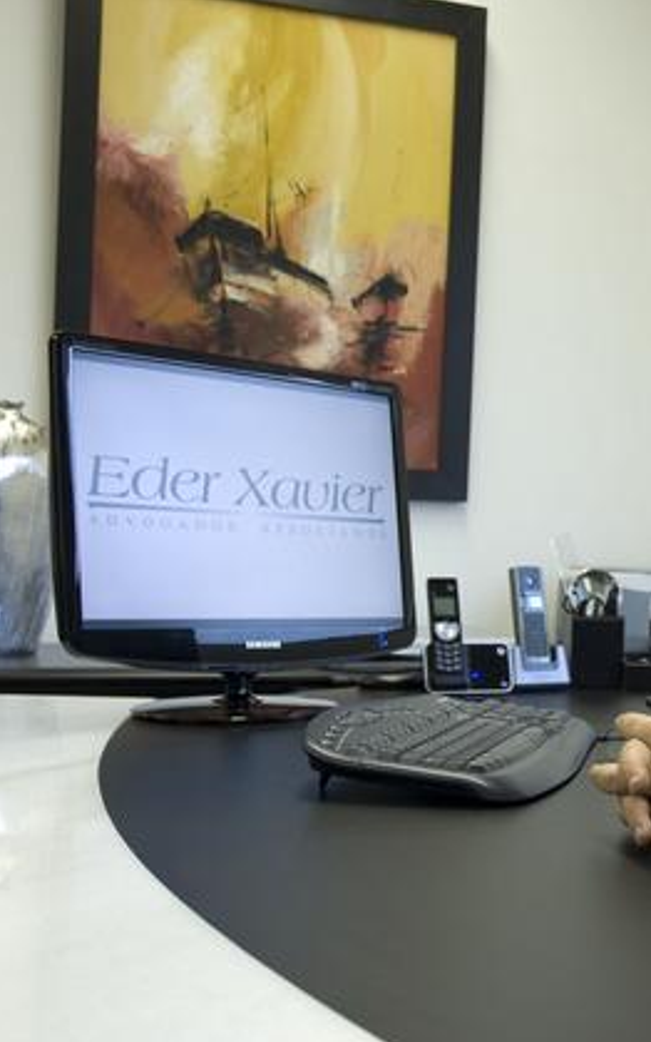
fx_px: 1589
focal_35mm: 56
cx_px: 626
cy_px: 525
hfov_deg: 22.4
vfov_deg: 36.3
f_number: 3.8
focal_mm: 24
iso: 200
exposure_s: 1/15
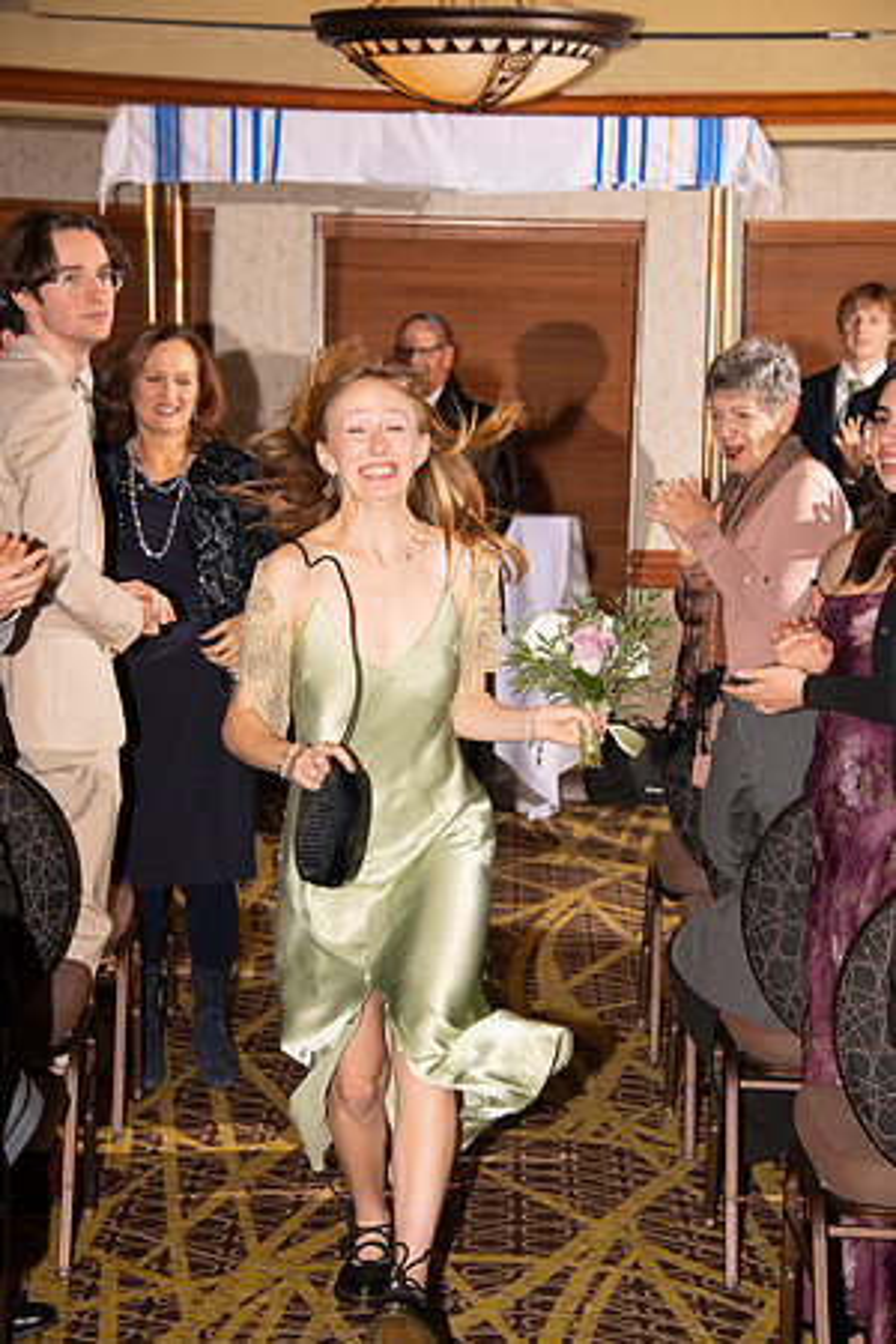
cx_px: 448
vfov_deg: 20.8
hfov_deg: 14.0
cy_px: 672
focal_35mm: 98
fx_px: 3658
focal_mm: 98
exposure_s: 1/160
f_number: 7.1
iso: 1000
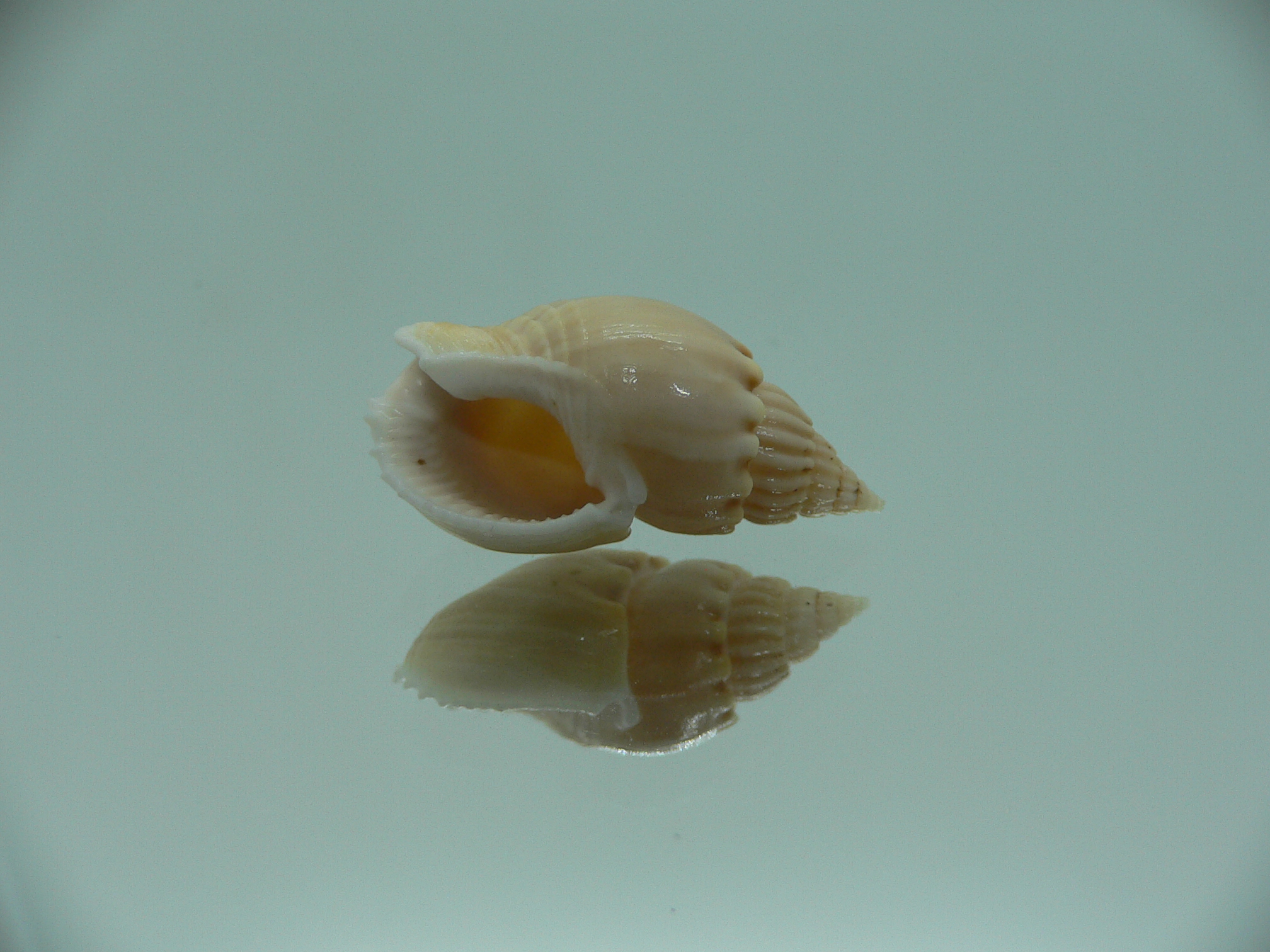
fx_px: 1284
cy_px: 476
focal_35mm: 35
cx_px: 635
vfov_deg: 40.7
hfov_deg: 52.6
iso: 80
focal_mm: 4.6
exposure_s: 1/60
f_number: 2.8
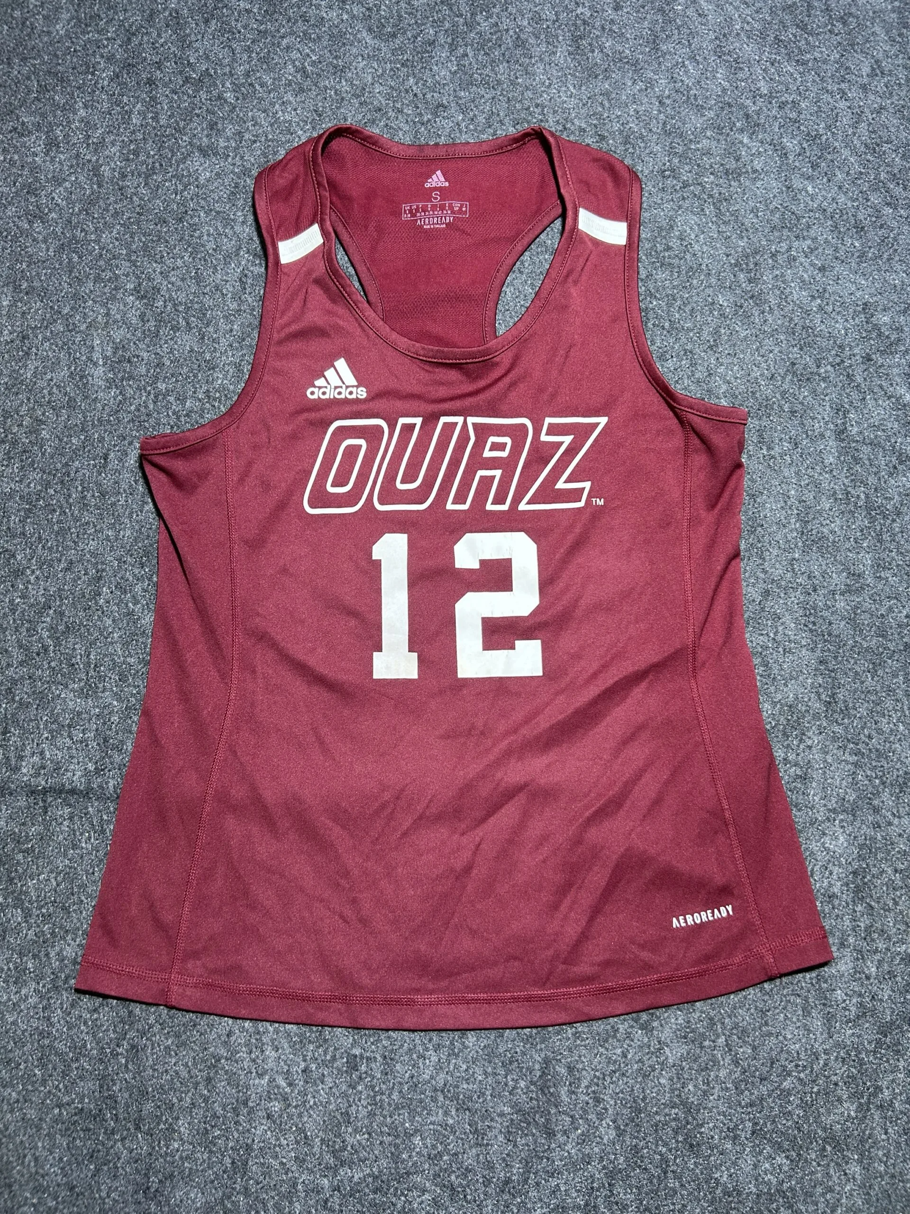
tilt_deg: -52.9
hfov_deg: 53.1
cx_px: 455
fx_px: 911
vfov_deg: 67.3
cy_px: 607
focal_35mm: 26
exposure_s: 1/50
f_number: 1.5
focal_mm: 5.7
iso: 125
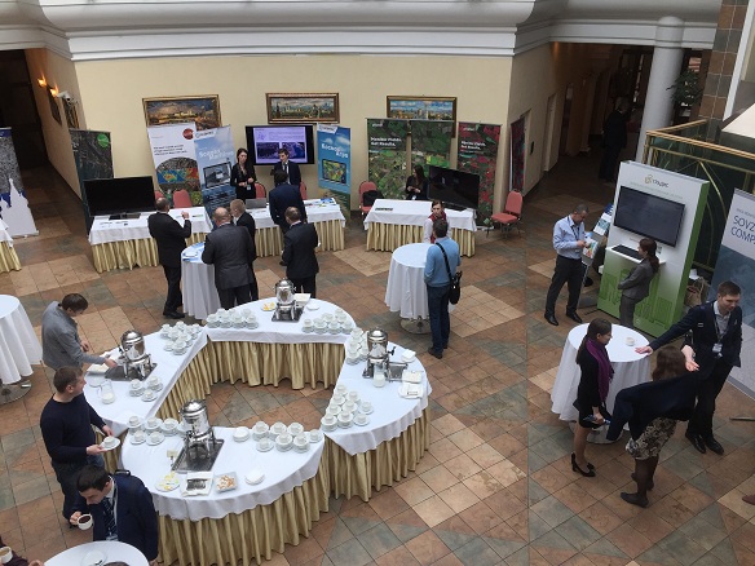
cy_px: 283
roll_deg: +0.0
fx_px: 633
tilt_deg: -25.4
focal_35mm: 29
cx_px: 378
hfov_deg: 61.7
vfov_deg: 48.2
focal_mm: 4.15
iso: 32
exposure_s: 1/250
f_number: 2.2
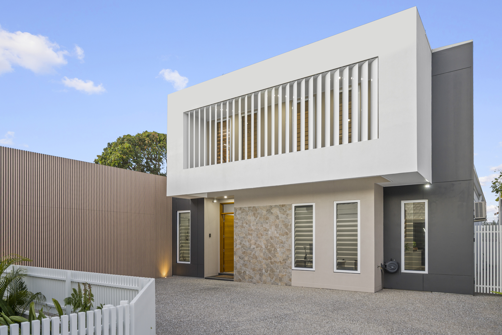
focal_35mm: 23
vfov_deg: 55.1
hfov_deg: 76.1
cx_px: 251
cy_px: 168
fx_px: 321
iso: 400
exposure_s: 1/50
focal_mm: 23
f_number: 4
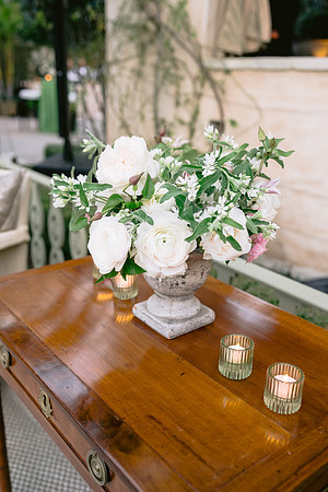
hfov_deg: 37.9
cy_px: 246
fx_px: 478
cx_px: 164
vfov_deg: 54.4
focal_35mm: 35
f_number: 3.2
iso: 400
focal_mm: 35
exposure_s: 1/125
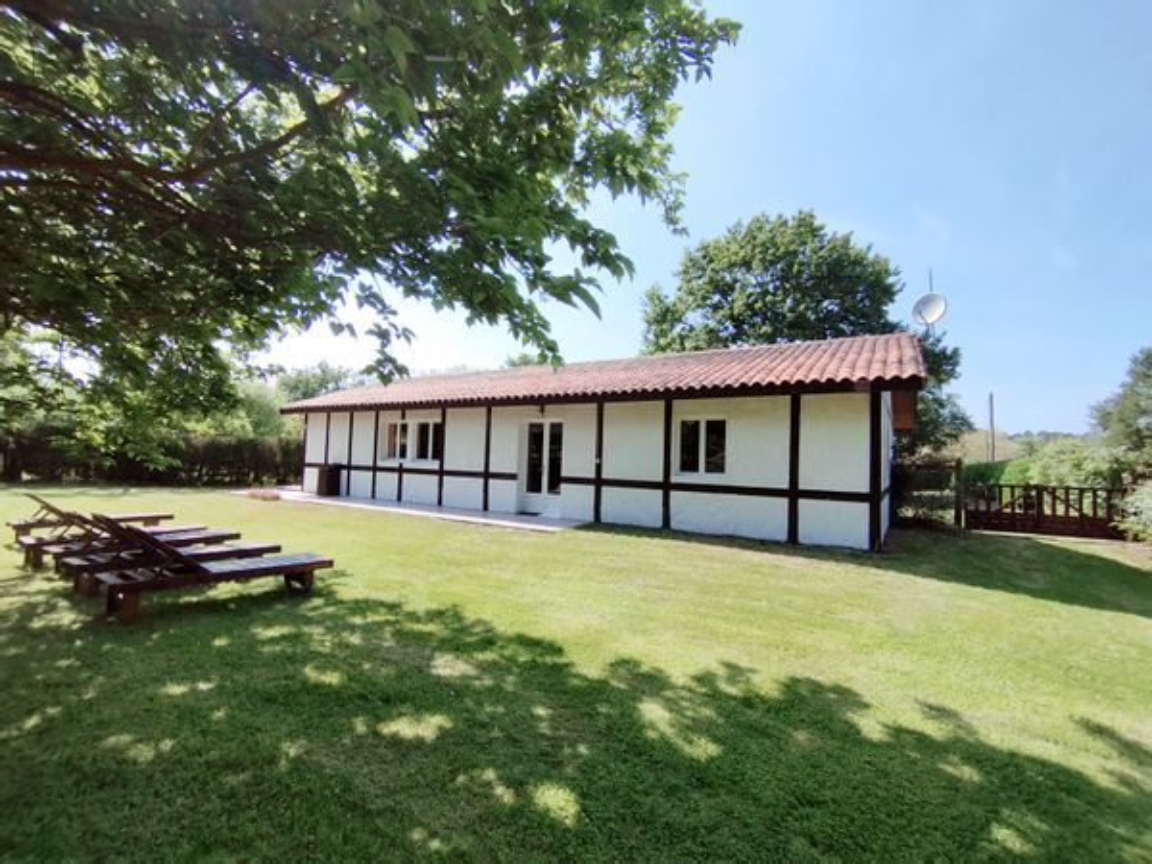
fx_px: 532
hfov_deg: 94.5
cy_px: 432
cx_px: 576
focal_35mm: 16
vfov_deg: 78.1
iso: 50
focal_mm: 1.65
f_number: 2.2
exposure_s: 1/1156
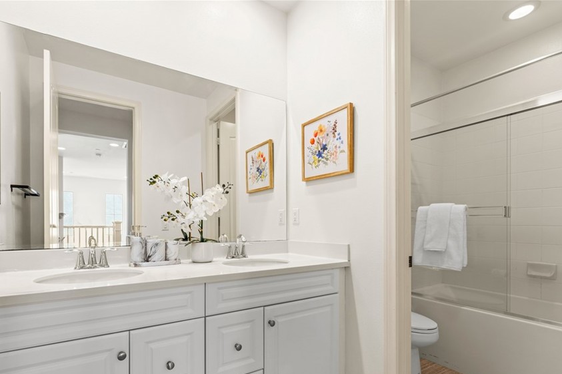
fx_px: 265
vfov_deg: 69.6
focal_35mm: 17
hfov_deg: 92.8
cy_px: 227
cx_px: 245
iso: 250
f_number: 6.3
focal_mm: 14
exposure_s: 1/5
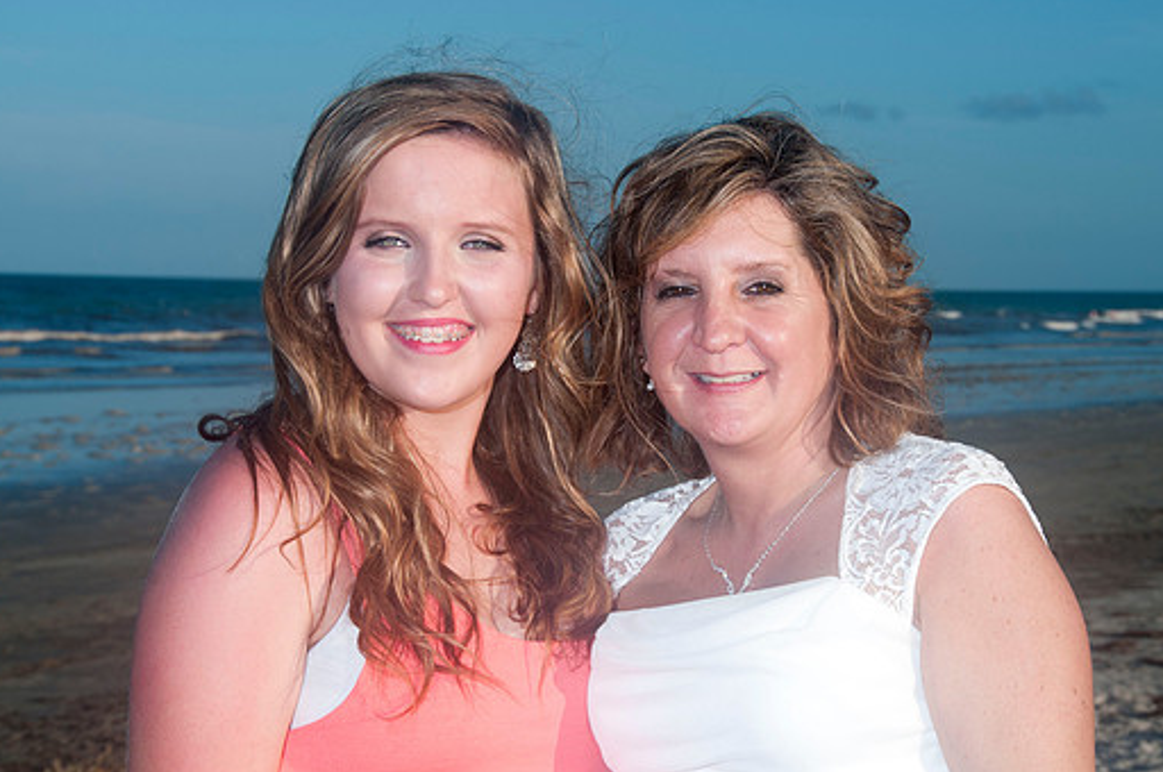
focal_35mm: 102
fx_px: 3291
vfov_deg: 13.4
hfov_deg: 20.0
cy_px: 396
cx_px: 570
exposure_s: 1/250
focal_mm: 60
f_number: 11
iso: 100
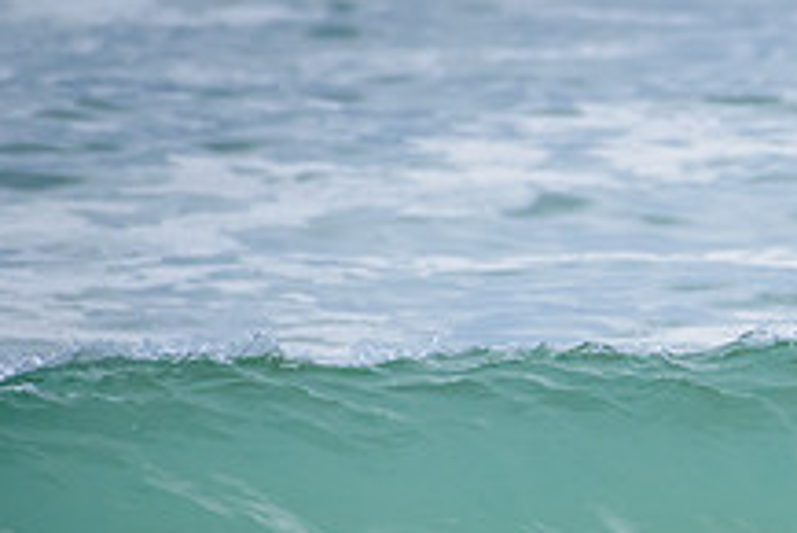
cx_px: 1261
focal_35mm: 1682
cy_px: 429
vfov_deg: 0.8
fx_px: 37261
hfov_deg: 1.2
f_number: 6.3
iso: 800
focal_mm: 500
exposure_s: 1/2000
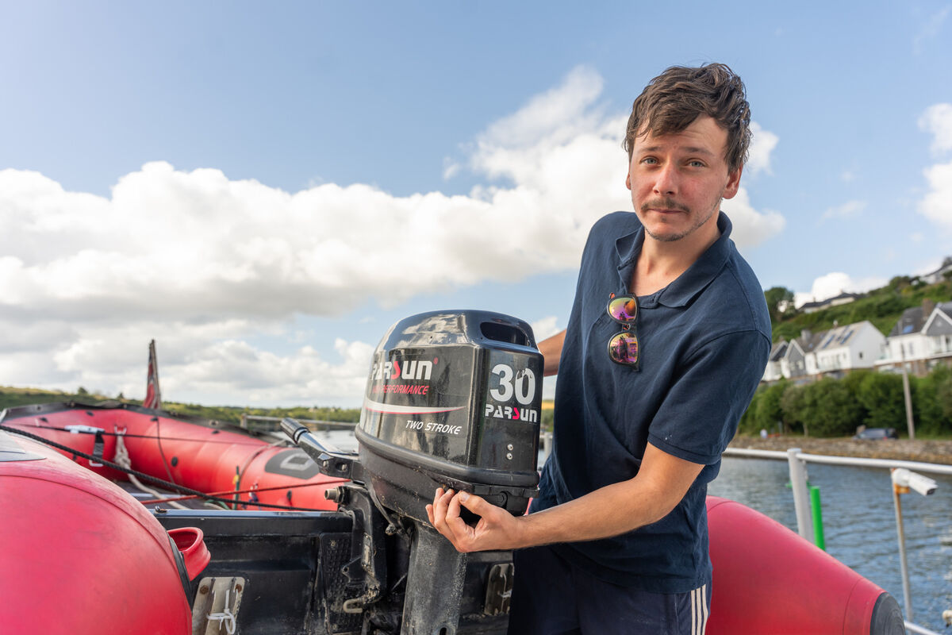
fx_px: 635
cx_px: 476
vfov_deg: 53.1
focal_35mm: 24
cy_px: 318
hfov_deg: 73.7
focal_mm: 24
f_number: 4.5
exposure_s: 1/500
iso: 125
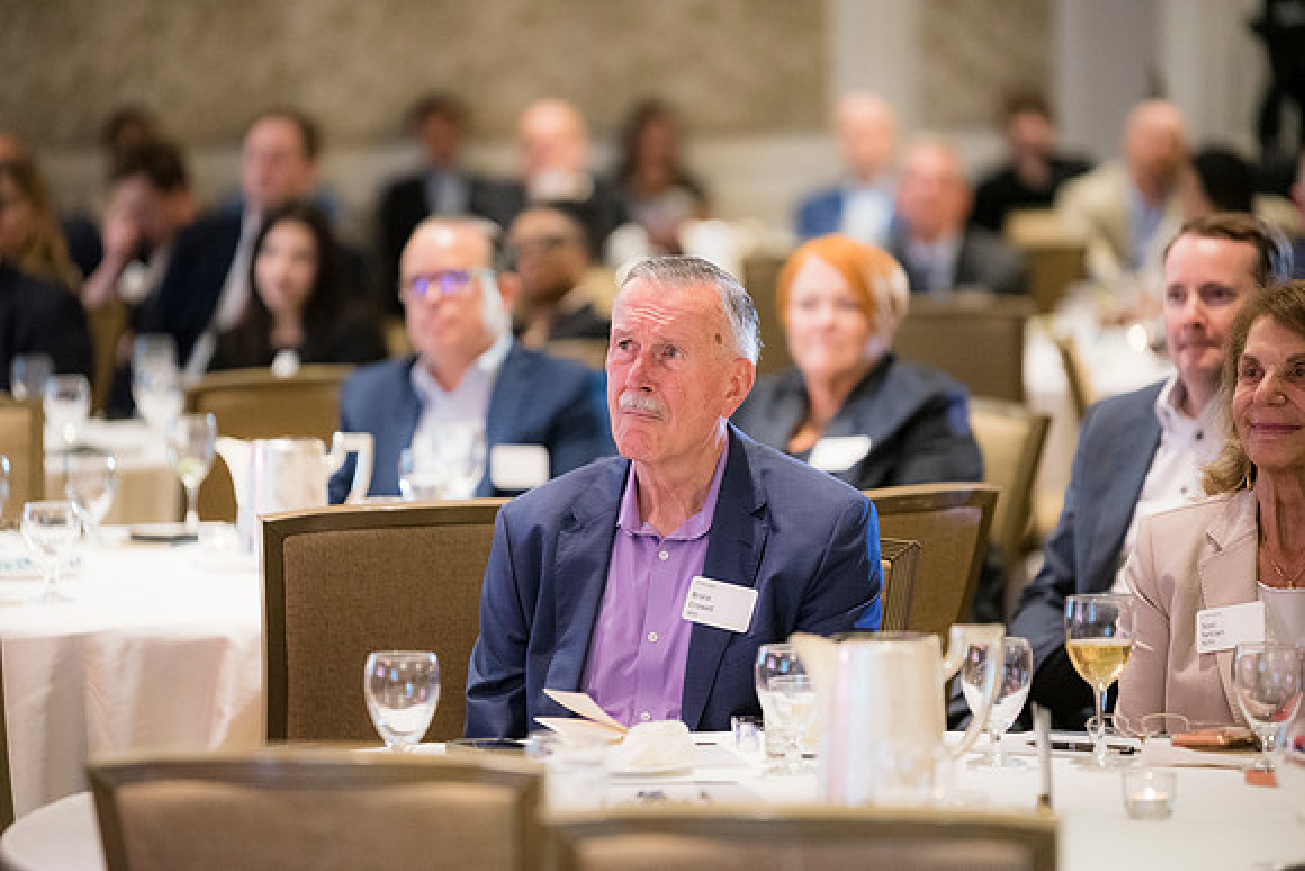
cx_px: 652
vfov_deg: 6.9
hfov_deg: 10.3
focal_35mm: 200
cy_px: 436
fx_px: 7251
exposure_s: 1/160
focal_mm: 200
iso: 4500
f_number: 2.8
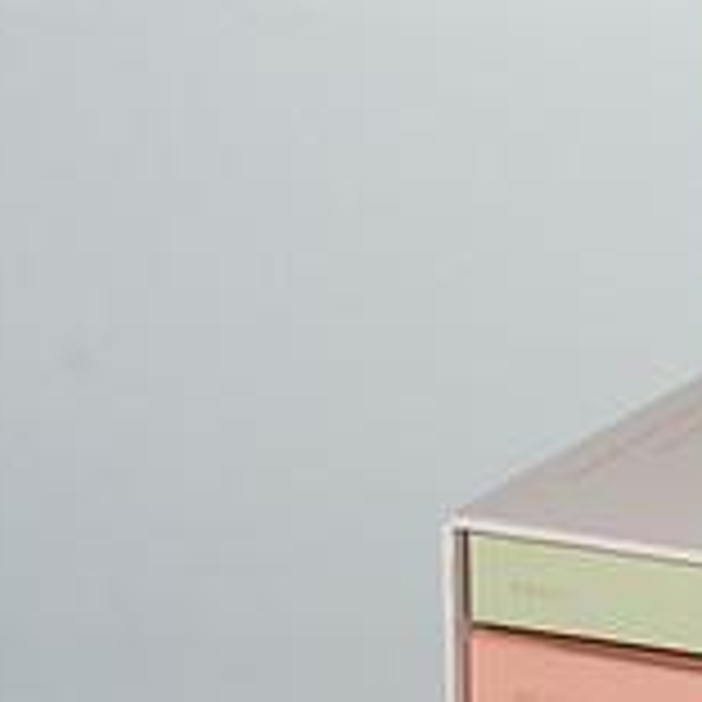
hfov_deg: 7.7
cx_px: 917
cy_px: 179
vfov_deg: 7.8
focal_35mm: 225
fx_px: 5162
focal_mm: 50
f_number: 9
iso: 200
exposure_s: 1/200
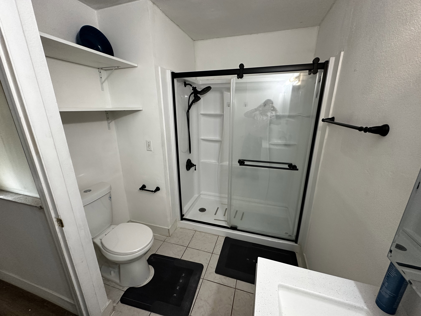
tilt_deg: -16.4
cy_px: 158
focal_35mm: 14
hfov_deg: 102.1
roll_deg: +0.0
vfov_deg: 85.7
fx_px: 170
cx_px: 210
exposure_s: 1/120
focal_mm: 2.22
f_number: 2.2
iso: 250
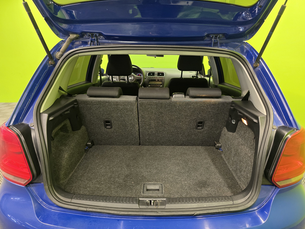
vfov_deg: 58.9
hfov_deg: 73.9
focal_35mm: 23
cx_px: 152
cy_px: 114
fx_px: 203
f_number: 1.7
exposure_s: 1/100
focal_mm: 6.3
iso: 500
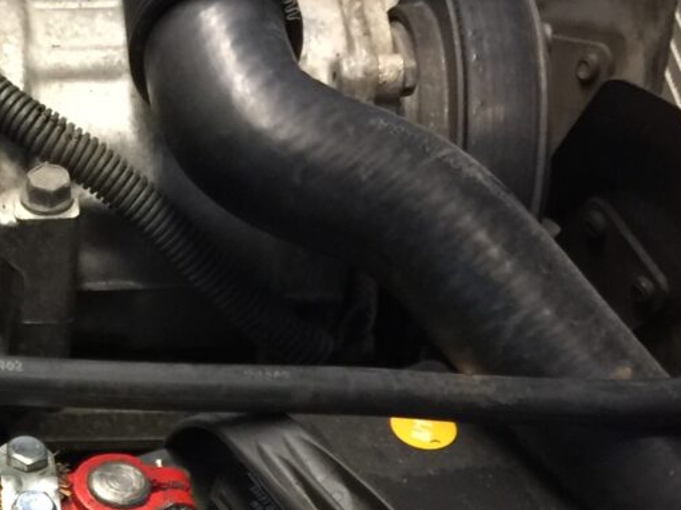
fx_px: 1789
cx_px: -147
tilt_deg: -55.1
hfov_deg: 20.1
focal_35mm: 91
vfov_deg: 15.1
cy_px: 754
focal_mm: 4.15
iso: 80
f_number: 2.2
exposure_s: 1/15
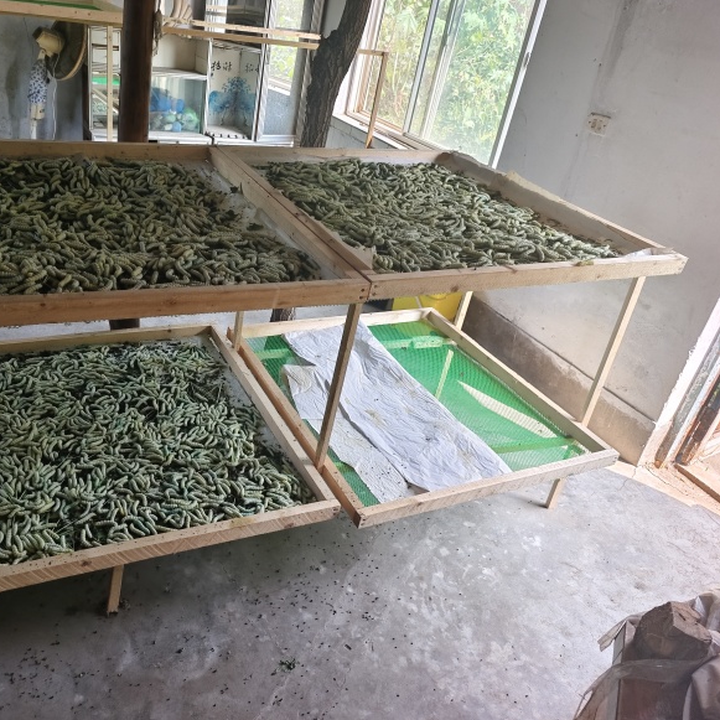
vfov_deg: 57.3
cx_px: 260
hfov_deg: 56.5
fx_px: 659
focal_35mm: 28
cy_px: 349
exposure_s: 1/307
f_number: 1.68
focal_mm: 6.45
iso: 50
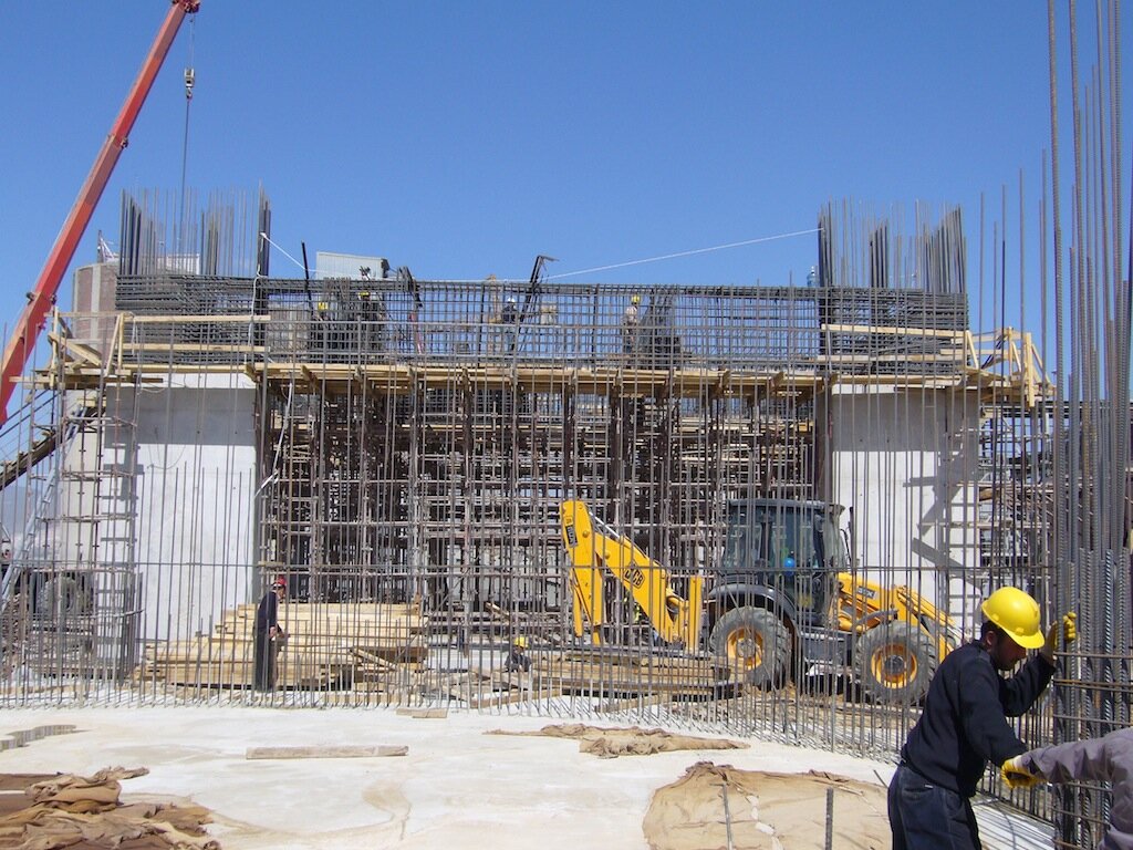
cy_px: 425
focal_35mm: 40
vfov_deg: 36.0
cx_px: 566
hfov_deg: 46.8
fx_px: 1309
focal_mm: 6.6
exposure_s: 1/400
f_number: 6
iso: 80
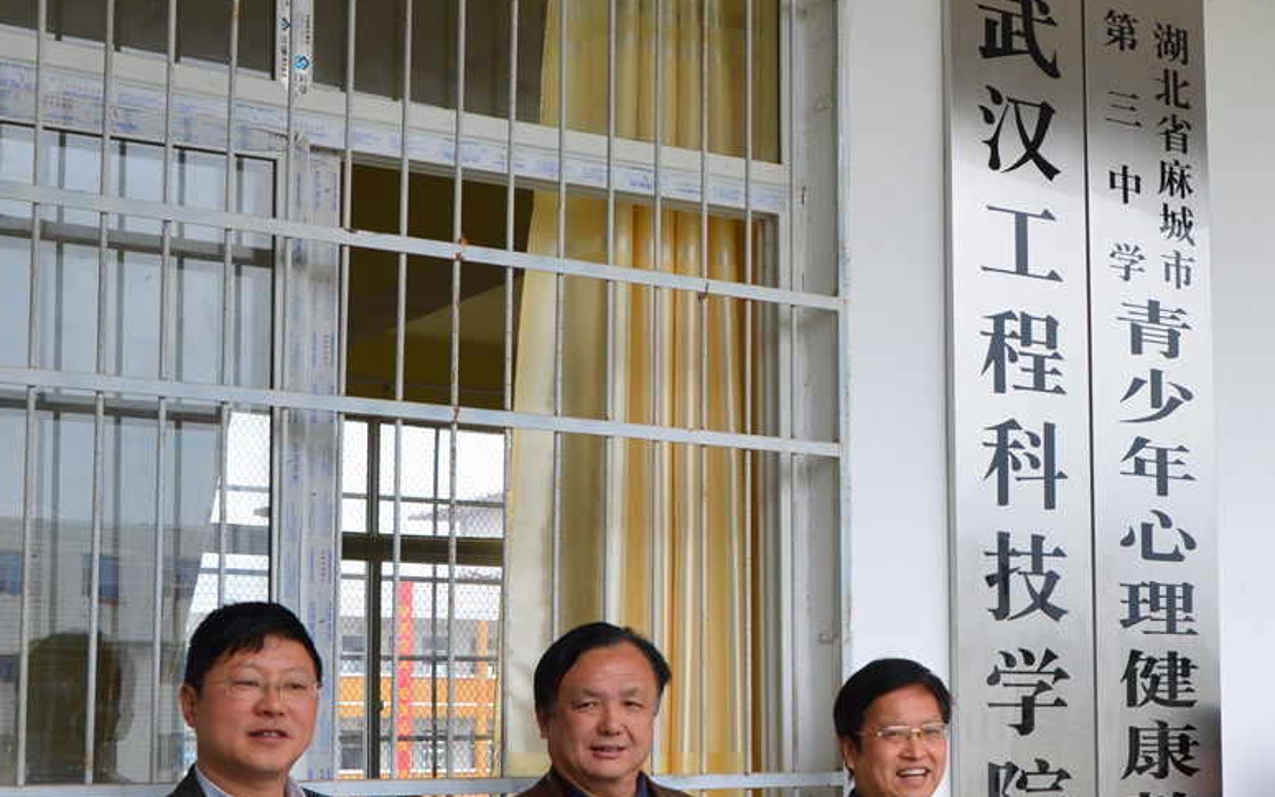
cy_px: 529
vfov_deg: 20.0
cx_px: 1011
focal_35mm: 65
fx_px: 2259
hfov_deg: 30.8
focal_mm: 22
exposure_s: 1/160
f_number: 6.3
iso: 200
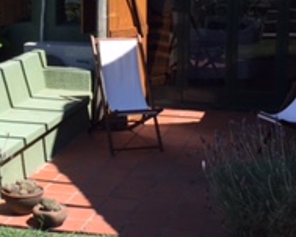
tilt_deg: -7.8
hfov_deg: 19.9
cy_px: 66
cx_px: 92
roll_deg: -1.5
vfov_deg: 16.0
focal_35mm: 96
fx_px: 841
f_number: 2.2
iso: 32
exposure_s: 1/1522
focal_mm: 4.15
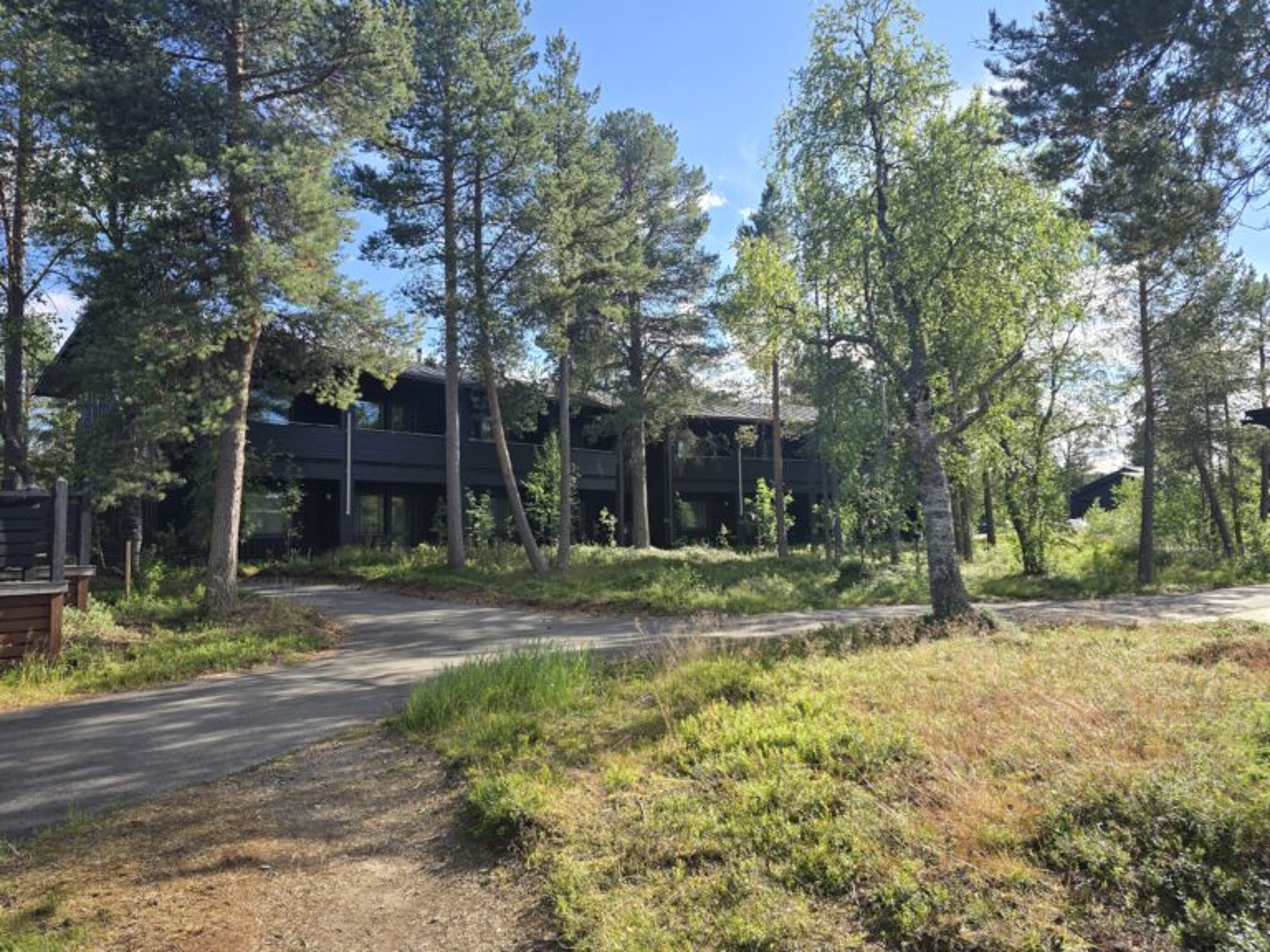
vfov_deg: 58.9
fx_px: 844
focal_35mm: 23
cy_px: 476
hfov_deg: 73.9
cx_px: 635
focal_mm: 6.3
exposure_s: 1/370
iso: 12
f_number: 1.7
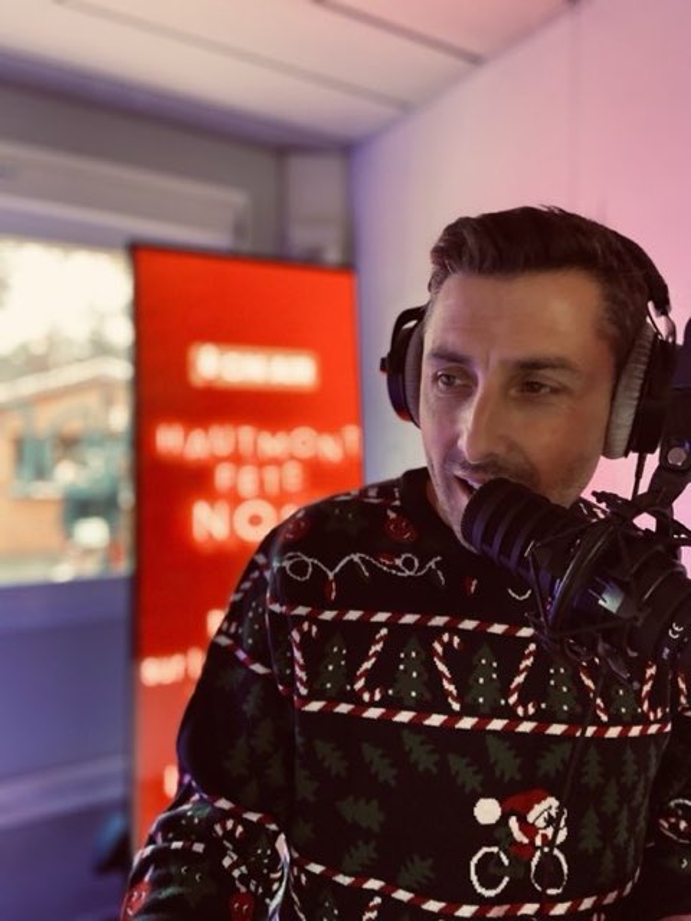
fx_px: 692
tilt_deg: -0.4
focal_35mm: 26
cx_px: 346
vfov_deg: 67.3
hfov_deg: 53.1
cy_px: 460
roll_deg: +0.0
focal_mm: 4.25
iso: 800
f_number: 1.8
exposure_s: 1/30
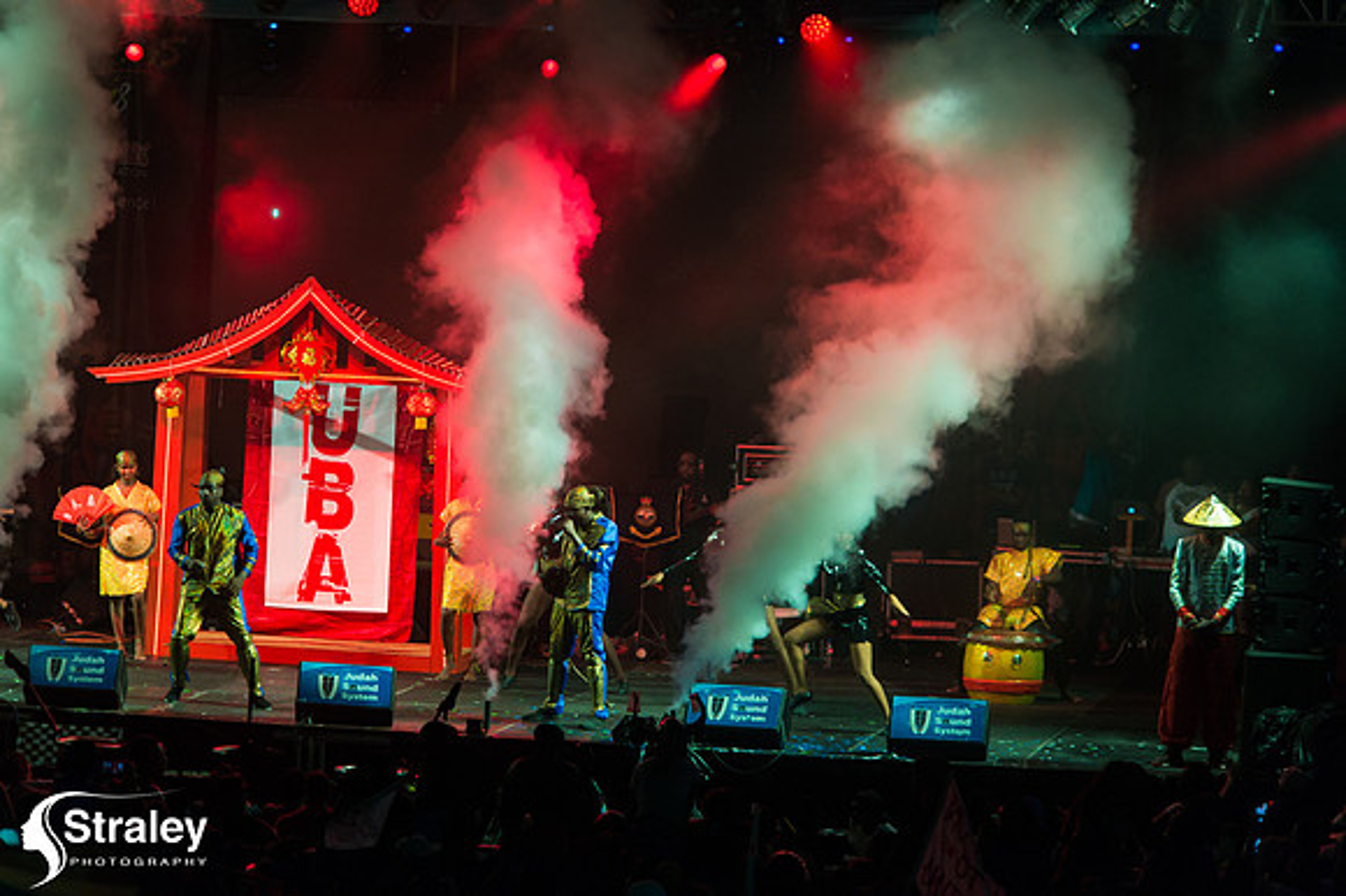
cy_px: 448
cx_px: 673
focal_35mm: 190
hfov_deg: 10.8
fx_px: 7100
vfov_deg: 7.2
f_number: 5.6
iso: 3200
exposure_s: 1/200
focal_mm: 190
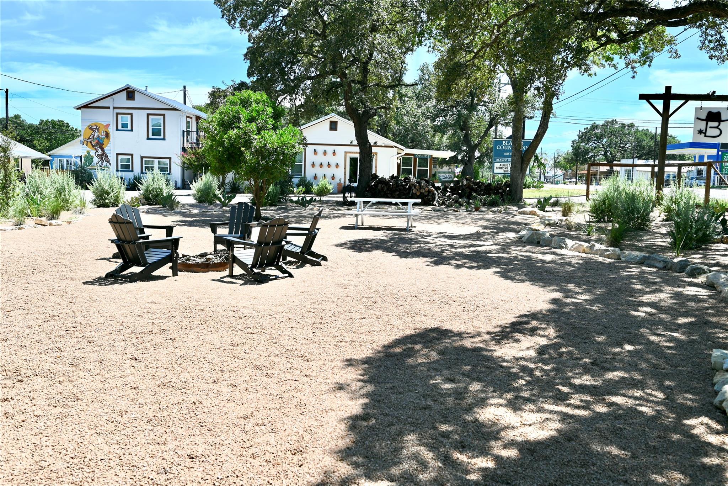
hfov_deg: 61.9
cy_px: 243
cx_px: 364
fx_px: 607
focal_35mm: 30
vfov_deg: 43.6
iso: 100
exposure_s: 1/400
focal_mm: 30
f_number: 7.1
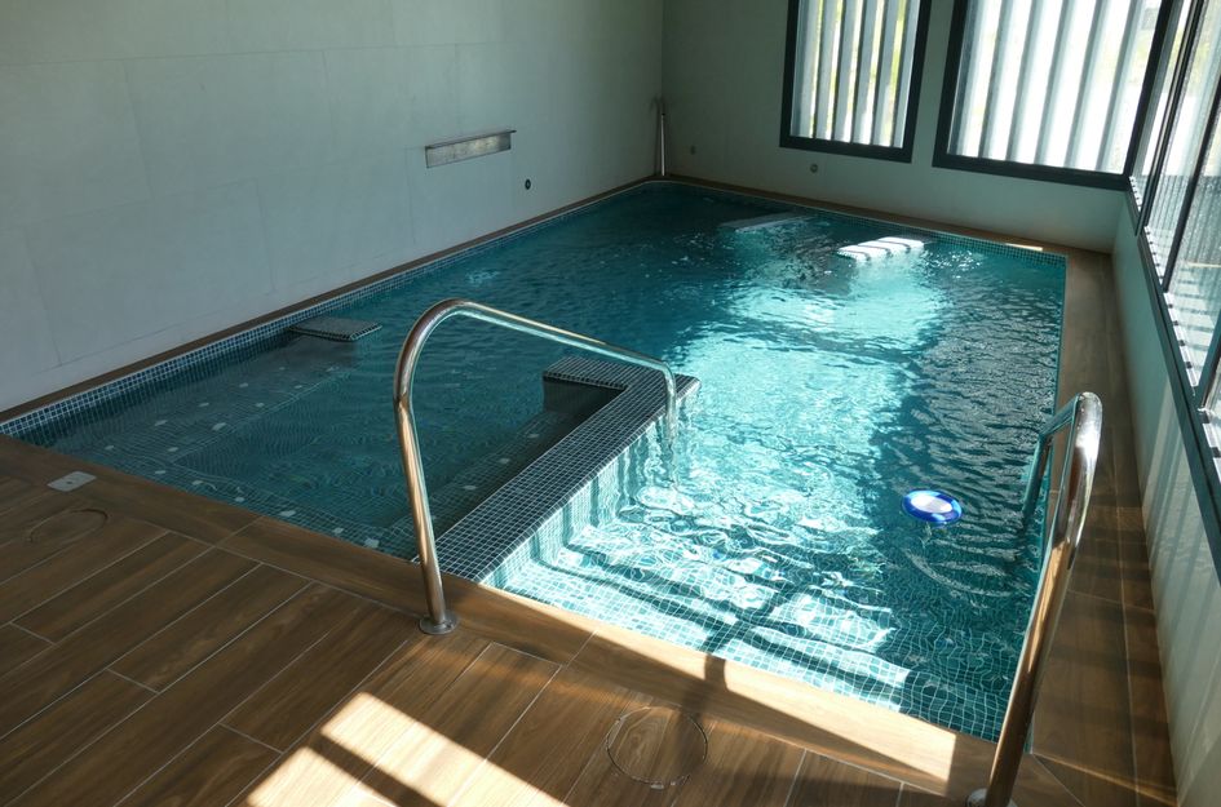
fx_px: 846
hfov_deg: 71.6
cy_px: 404
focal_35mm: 25
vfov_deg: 51.0
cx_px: 610
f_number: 4.5
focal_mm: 9.12
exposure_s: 1/100
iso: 125
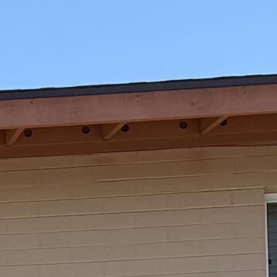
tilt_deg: +0.6
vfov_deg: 7.9
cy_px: 820
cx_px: -371
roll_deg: +1.3
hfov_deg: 8.4
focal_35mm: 193
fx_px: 1747
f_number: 1.6
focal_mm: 5.96
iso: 50
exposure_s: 1/2364
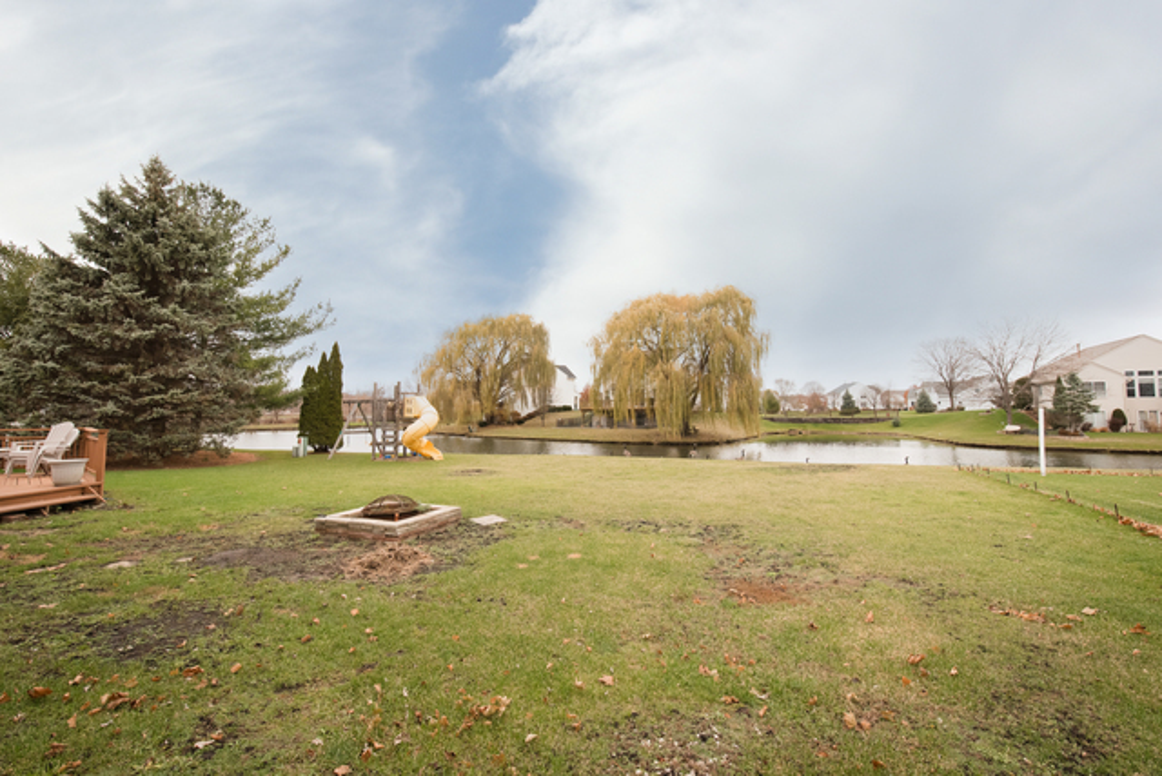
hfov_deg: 96.7
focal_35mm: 16
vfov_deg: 73.8
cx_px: 581
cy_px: 388
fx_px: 517
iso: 1250
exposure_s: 1/320
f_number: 8
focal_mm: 16
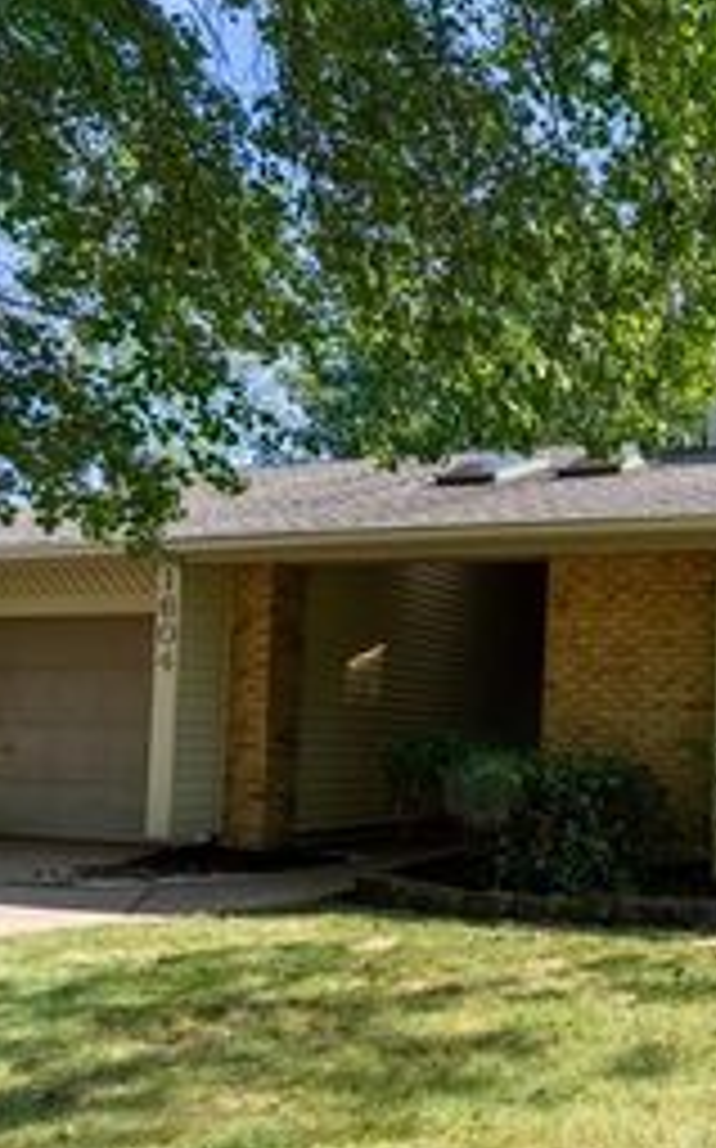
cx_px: 725
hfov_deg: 35.4
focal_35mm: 32
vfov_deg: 59.1
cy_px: 700
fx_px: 1001
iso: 640
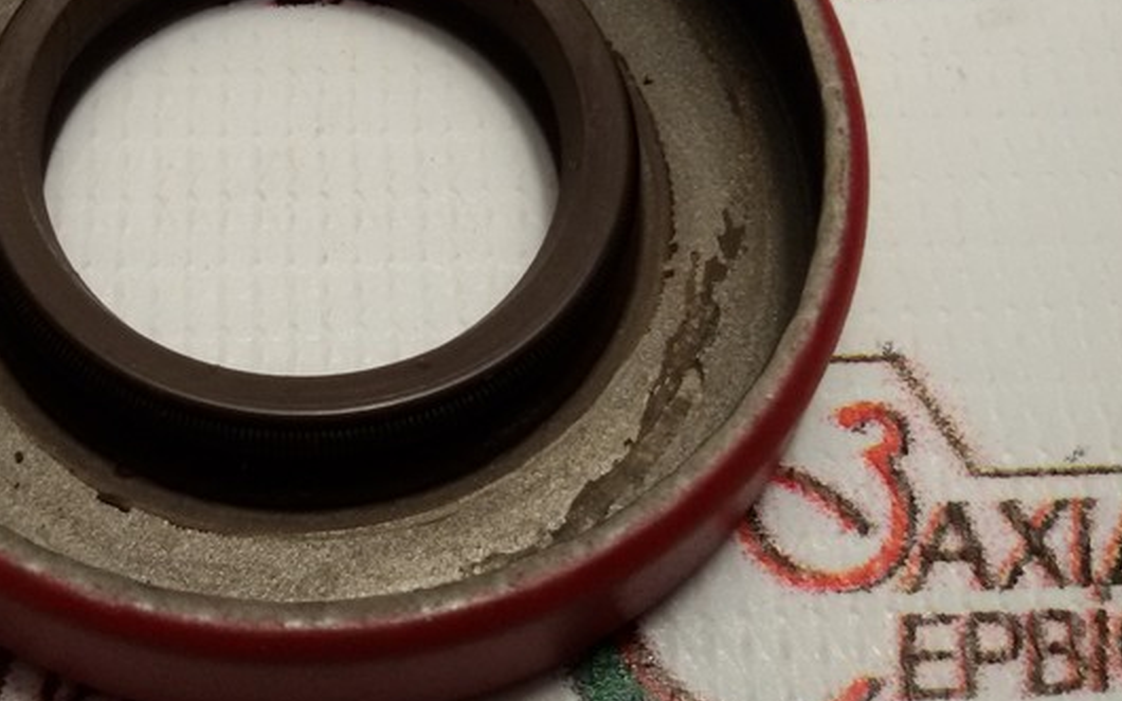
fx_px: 1895
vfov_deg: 20.7
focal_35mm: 62
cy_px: 152
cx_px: 330
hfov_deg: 32.6
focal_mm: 2.93
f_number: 2.4
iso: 64
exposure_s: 1/120
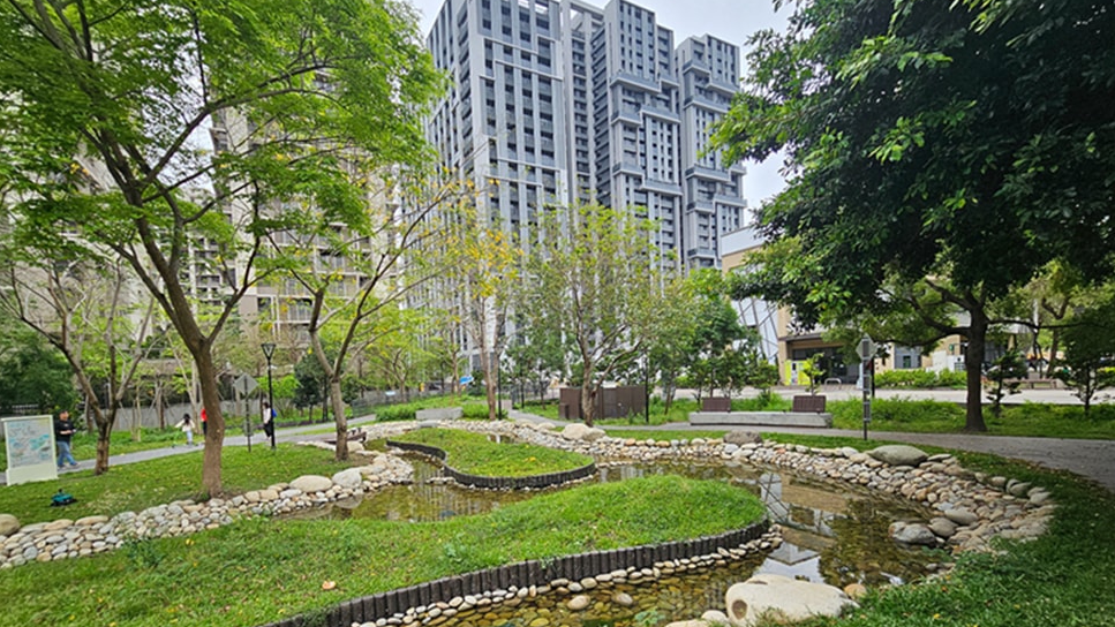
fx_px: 443
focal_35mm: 15
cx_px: 528
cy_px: 391
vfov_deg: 69.4
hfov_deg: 102.9
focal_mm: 2.2
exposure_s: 1/724
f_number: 2.2
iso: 50
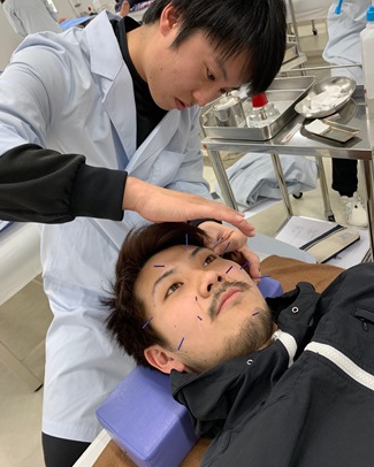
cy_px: 219
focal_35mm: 28
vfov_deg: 62.1
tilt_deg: -32.5
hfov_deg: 51.5
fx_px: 387
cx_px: 190
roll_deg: +23.8
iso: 100
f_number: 1.8
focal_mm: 4.25
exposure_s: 1/85
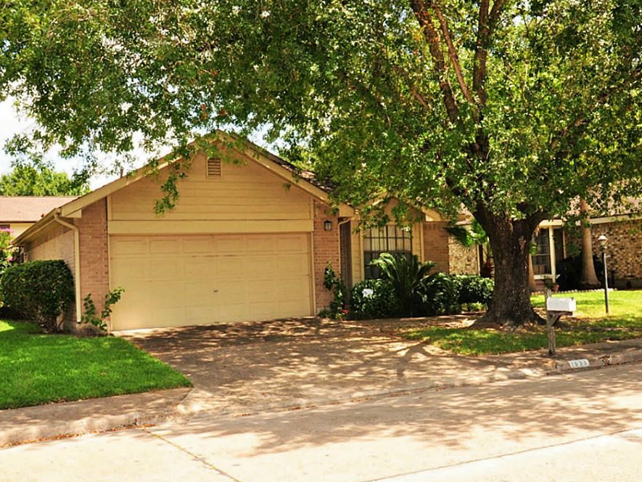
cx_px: 320
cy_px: 245
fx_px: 742
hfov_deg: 46.8
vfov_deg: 36.0
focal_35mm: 40
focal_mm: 24
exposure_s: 1/125
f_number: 20
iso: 900
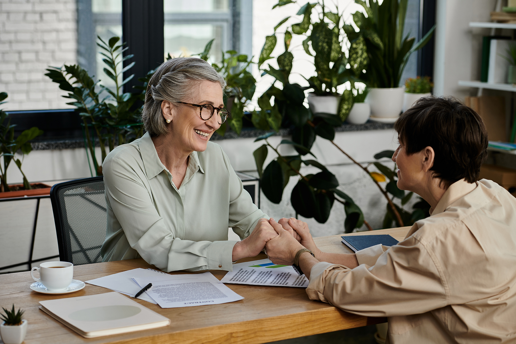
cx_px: 258
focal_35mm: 85
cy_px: 172
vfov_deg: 16.1
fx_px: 1218
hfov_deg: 23.9
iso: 160
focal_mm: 85
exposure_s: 1/200
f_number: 4.5
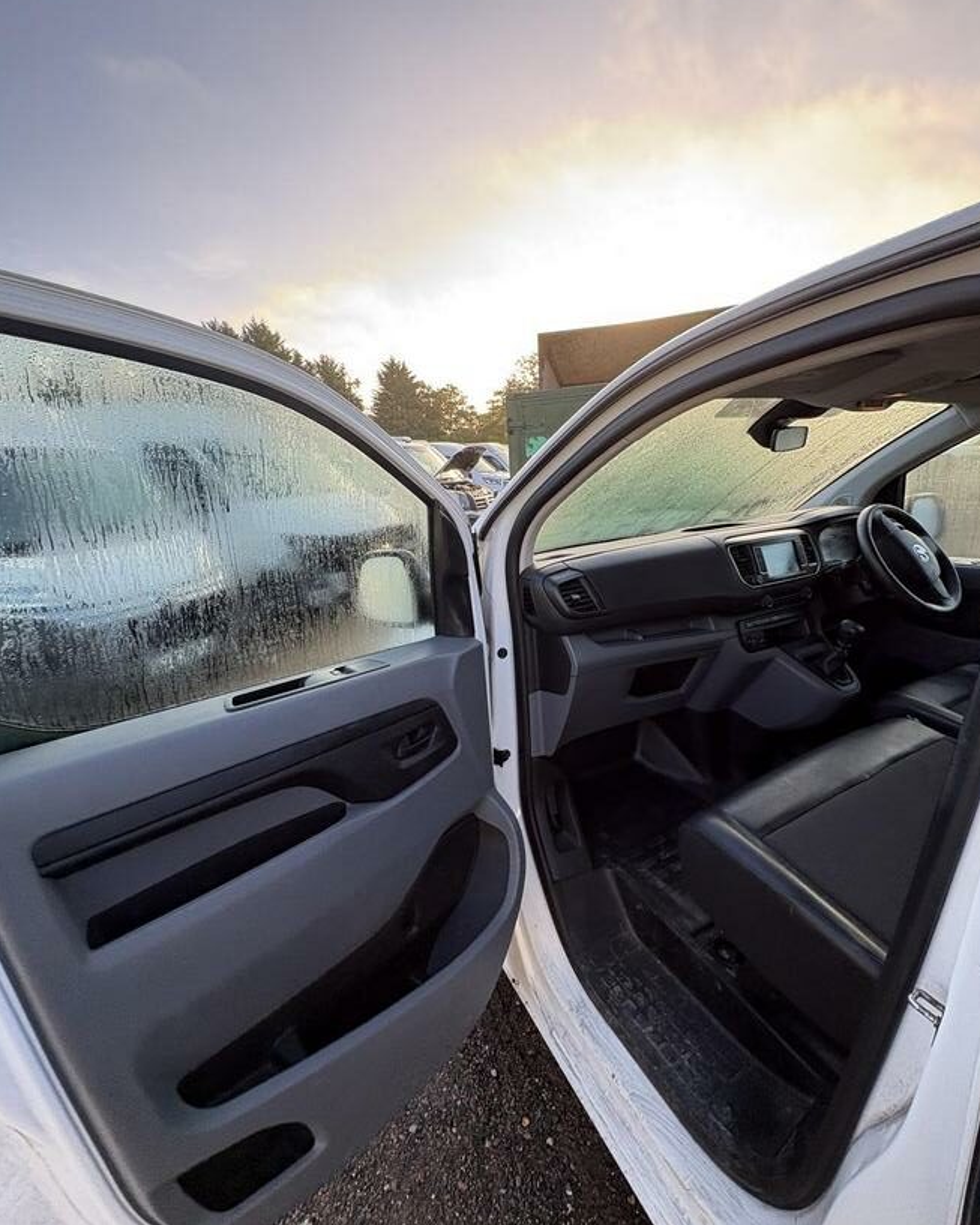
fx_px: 544
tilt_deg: -6.8
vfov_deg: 96.7
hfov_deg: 84.0
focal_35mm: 15
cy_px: 581
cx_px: 498
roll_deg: +5.9
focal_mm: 2.22
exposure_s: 1/140
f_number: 2.2
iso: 40
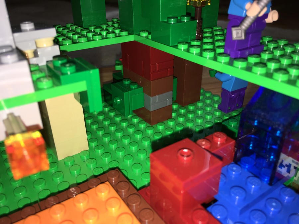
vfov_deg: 48.2
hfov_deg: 61.7
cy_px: 112
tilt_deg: -31.4
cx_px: 150
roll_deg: +1.3
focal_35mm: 29
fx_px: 250
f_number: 2.2
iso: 25
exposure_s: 1/155
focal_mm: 4.15
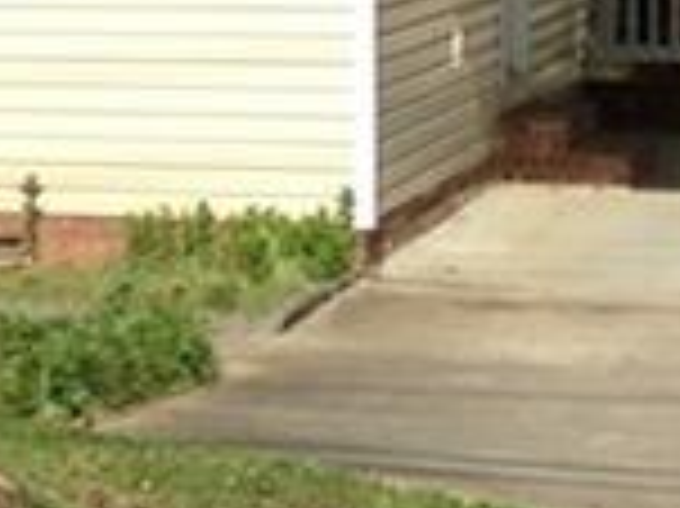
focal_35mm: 223
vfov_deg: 6.6
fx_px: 4377
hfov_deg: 8.5
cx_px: -545
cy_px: 27
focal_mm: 3.3
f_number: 2.4
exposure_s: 1/950
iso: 25
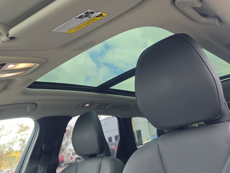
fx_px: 213
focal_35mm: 32
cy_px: 86
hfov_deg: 56.2
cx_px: 142
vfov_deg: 44.2
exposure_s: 1/119
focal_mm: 6.5
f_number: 1.4
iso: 11
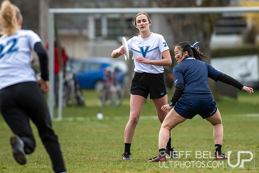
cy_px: 65
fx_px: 5396
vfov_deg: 1.8
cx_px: 162
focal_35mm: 750
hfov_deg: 2.7
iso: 450
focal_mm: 400
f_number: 4
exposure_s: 1/1250
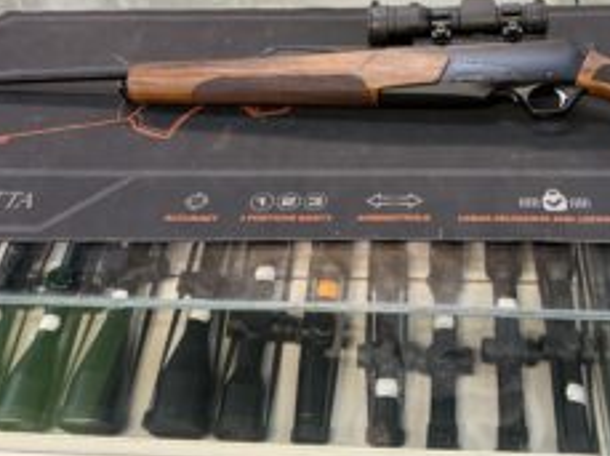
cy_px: 80
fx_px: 739
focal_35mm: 42
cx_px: 405
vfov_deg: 33.1
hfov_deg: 44.2
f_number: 1.78
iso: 160
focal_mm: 6.76
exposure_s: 1/50
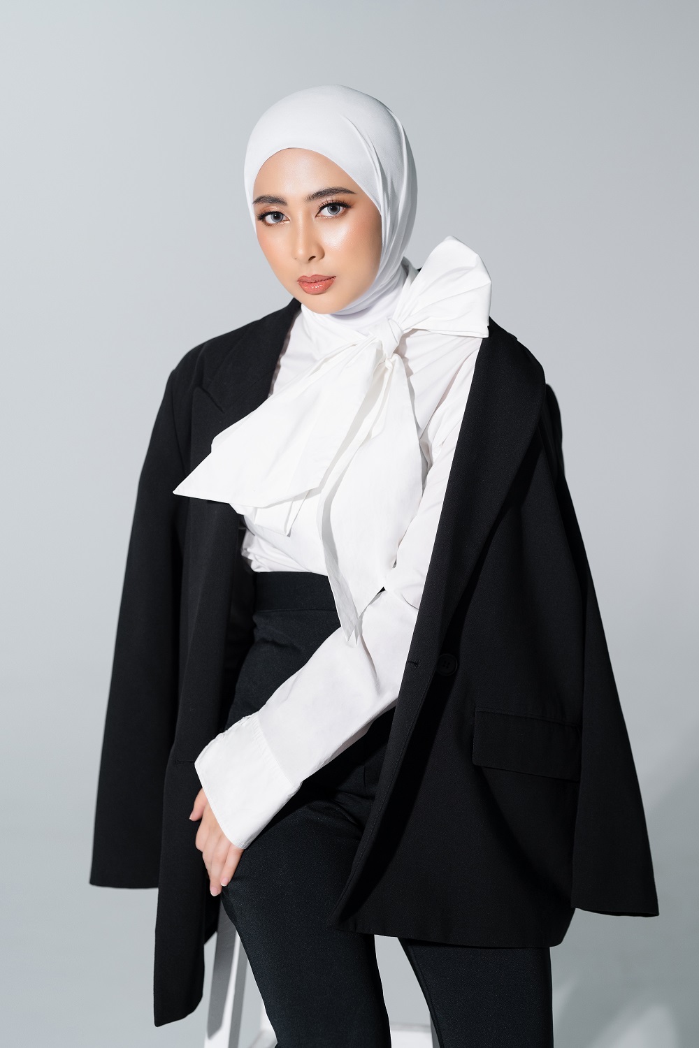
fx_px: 2475
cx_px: 350
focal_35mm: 85
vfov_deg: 23.9
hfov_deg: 16.1
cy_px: 524
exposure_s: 1/500
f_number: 3.2
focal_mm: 85
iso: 640
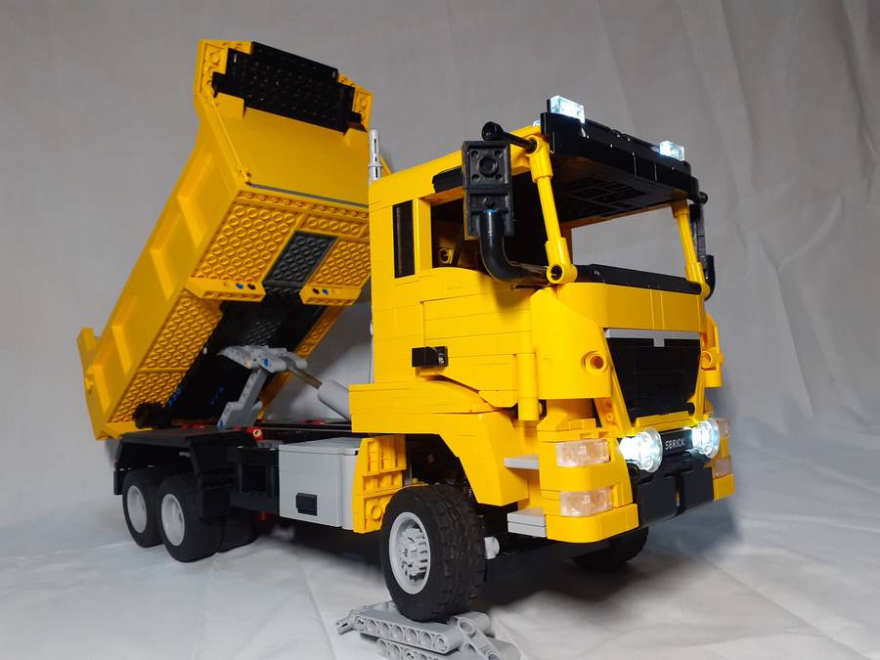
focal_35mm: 27
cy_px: 330
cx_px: 440
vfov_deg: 51.4
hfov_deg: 65.3
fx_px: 686
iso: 200
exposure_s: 1/50
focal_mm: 3.6
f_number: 1.9
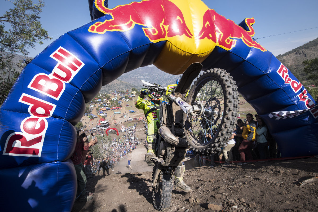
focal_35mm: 18
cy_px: 106
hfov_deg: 90.0
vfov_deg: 67.4
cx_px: 159
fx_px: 159
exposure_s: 1/1000
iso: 100
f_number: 6.3
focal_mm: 18
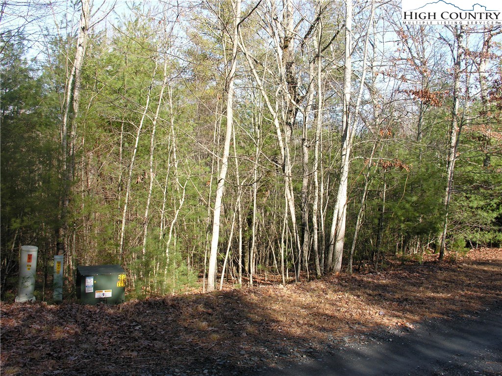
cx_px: 251
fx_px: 508
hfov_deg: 52.6
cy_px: 188
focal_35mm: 35
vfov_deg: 40.7
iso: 50
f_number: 4.5
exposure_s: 1/111
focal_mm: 8.9
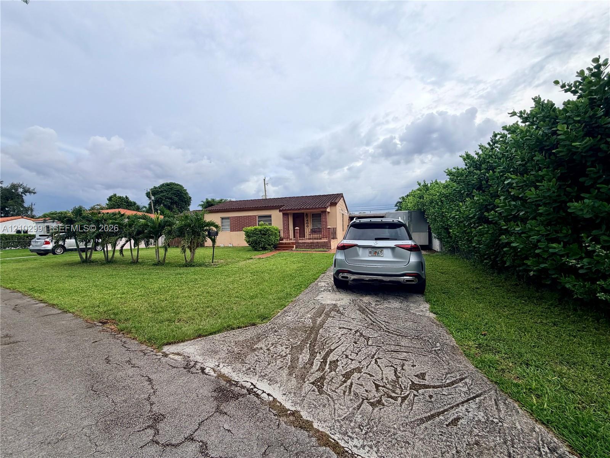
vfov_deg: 85.7
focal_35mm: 14
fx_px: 247
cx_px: 305
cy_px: 229
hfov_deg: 102.1
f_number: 2.2
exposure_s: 1/502
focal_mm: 2.22
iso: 50
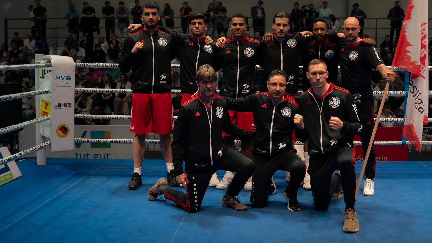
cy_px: 89
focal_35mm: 40
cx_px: 256
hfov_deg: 50.2
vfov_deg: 29.6
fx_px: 458
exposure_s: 1/200
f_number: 3.5
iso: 400
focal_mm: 28
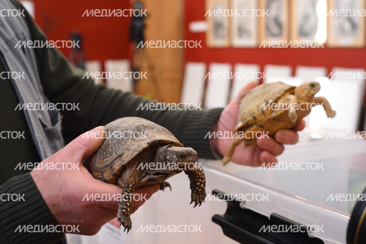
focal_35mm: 50
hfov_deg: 39.6
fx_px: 508
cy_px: 122
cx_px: 183
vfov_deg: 27.0
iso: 3200
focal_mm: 50
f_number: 5.6
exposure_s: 1/100
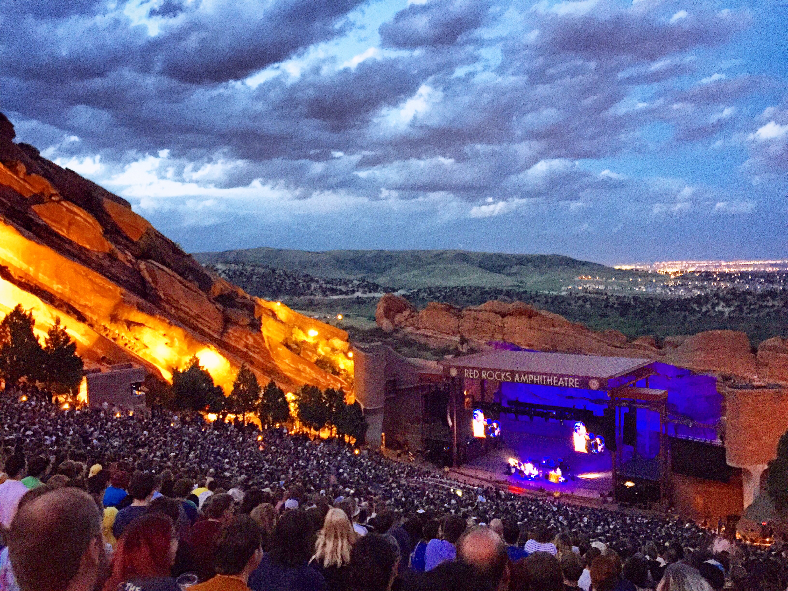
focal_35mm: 29
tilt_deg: -3.0
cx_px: 394
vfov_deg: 48.2
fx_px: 660
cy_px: 296
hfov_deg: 61.7
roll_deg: +2.1
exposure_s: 1/4
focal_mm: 4.15
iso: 320
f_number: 2.2
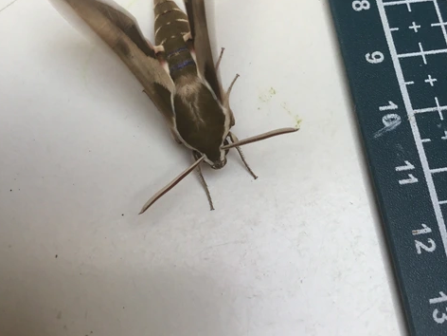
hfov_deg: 44.8
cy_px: 94
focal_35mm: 42
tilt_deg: -70.2
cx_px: 223
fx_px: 542
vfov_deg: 33.8
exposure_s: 1/100
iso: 40
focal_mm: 3.3
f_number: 2.4
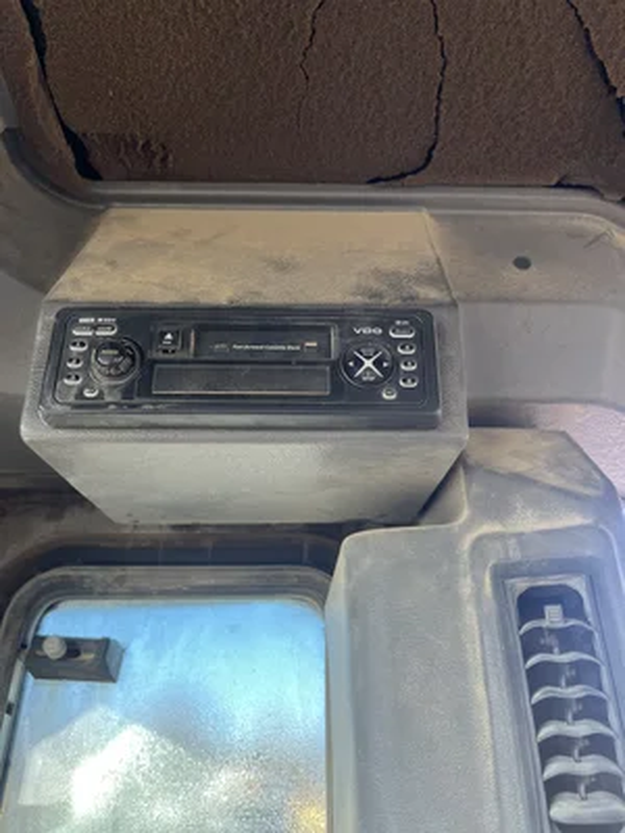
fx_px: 626
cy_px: 416
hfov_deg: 53.1
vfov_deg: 67.3
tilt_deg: +30.7
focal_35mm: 26
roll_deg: +0.5
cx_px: 312
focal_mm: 5.1
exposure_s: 1/172
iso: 64
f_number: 1.6
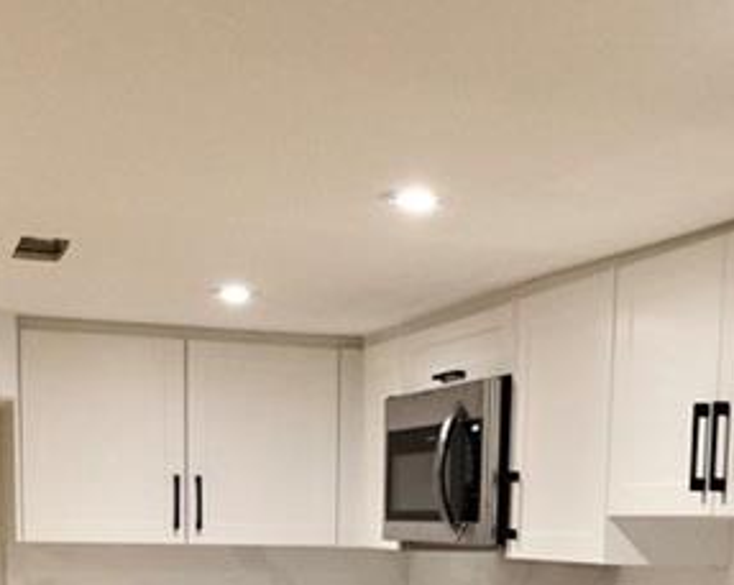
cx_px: 430
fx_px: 1454
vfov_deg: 20.9
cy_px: 741
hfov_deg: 28.3
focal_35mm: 67
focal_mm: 7.6
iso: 500
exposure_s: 1/80
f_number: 3.5
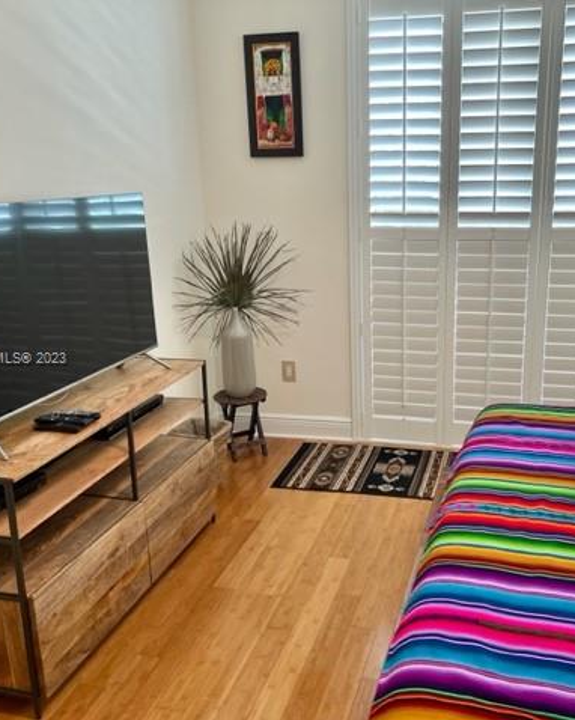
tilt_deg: -15.8
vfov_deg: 52.9
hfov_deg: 43.2
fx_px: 724
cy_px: 360
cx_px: 340
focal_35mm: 34
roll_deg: +0.4
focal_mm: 5.1
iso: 64
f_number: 1.6
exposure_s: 1/60
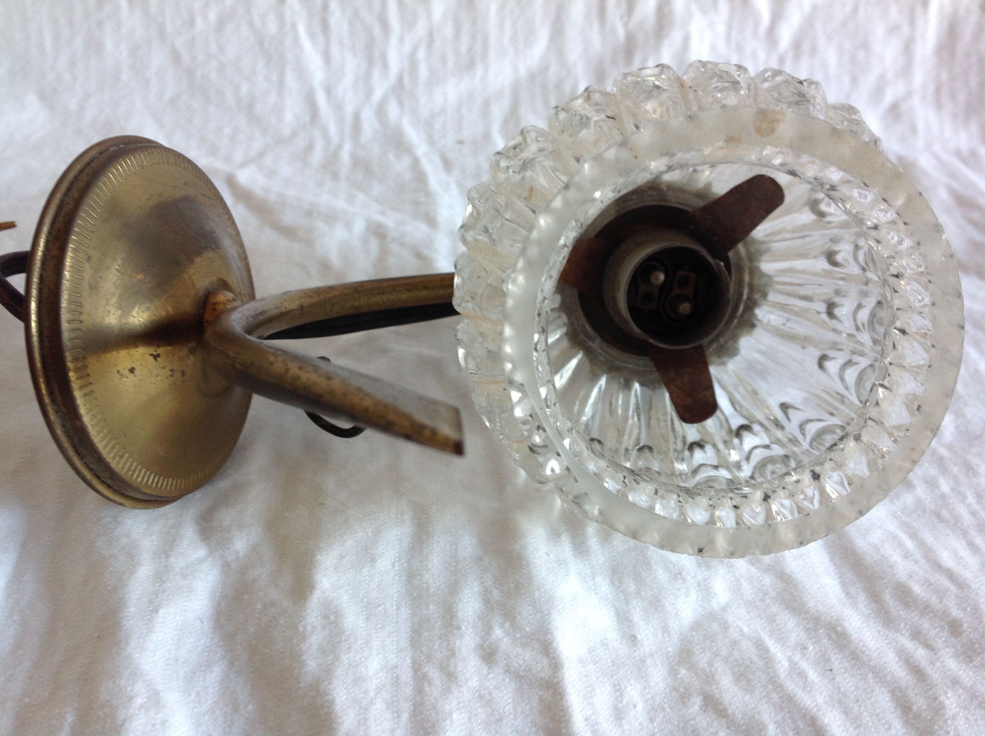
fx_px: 994
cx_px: 492
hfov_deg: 52.7
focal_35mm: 35
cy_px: 368
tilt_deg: -32.6
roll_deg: -4.8
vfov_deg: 40.6
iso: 64
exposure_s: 1/15
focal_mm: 4.28
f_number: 2.4
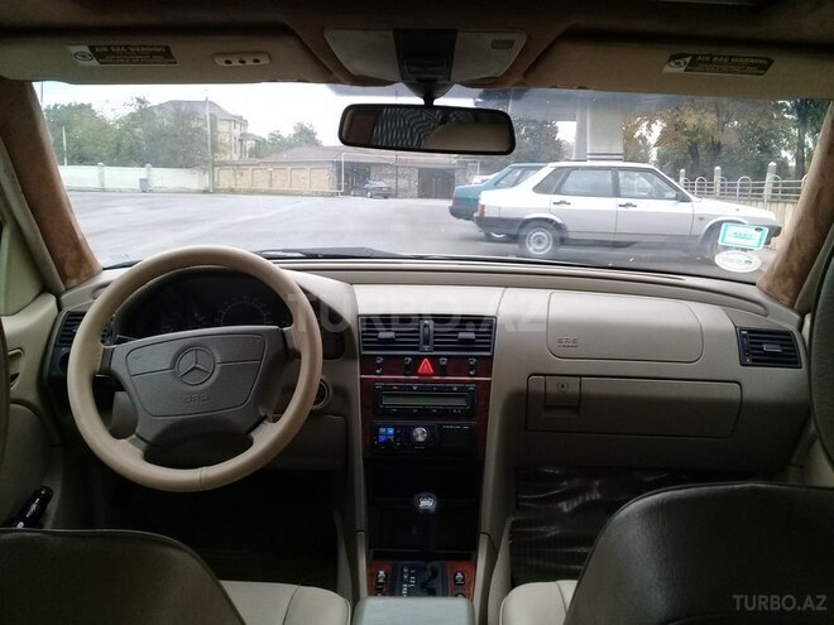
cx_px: 417
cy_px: 312
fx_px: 747
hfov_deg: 58.4
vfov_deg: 45.4
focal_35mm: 31
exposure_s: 1/100
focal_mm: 3.3
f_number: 2.2
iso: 64
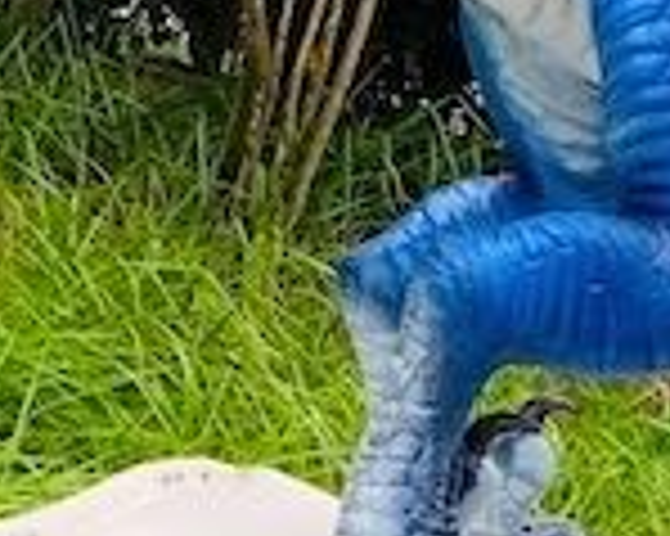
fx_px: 2537
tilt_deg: -7.0
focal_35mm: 128
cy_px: 660
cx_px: 432
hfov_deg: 15.0
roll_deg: -8.0
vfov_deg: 11.8
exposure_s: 1/580
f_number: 1.8
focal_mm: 4.25
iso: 25
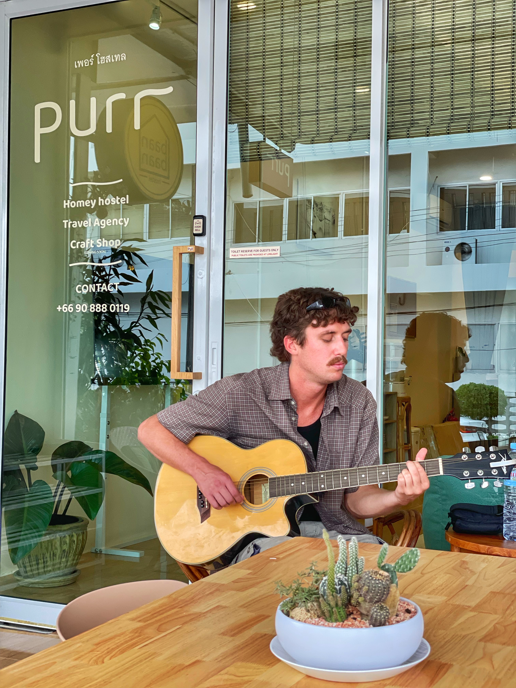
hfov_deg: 28.0
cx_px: 258
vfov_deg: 36.8
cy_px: 344
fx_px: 1034
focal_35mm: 52
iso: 125
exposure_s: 1/100
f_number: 2
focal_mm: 6
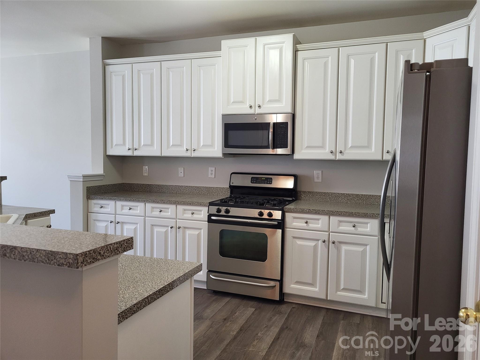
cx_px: 240
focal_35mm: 26
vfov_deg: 53.1
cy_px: 180
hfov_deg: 67.3
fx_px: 361
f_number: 1.8
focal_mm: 5.4
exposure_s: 1/120
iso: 320
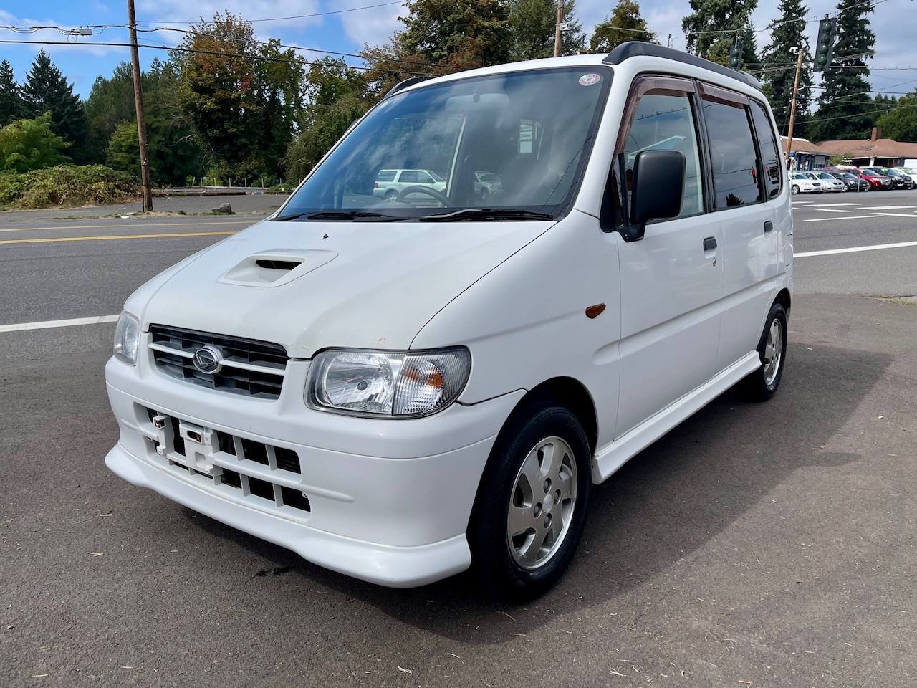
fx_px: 662
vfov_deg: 54.9
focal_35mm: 25
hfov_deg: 69.4
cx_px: 458
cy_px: 344
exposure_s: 1/4902
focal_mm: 5.1
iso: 32
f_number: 1.6
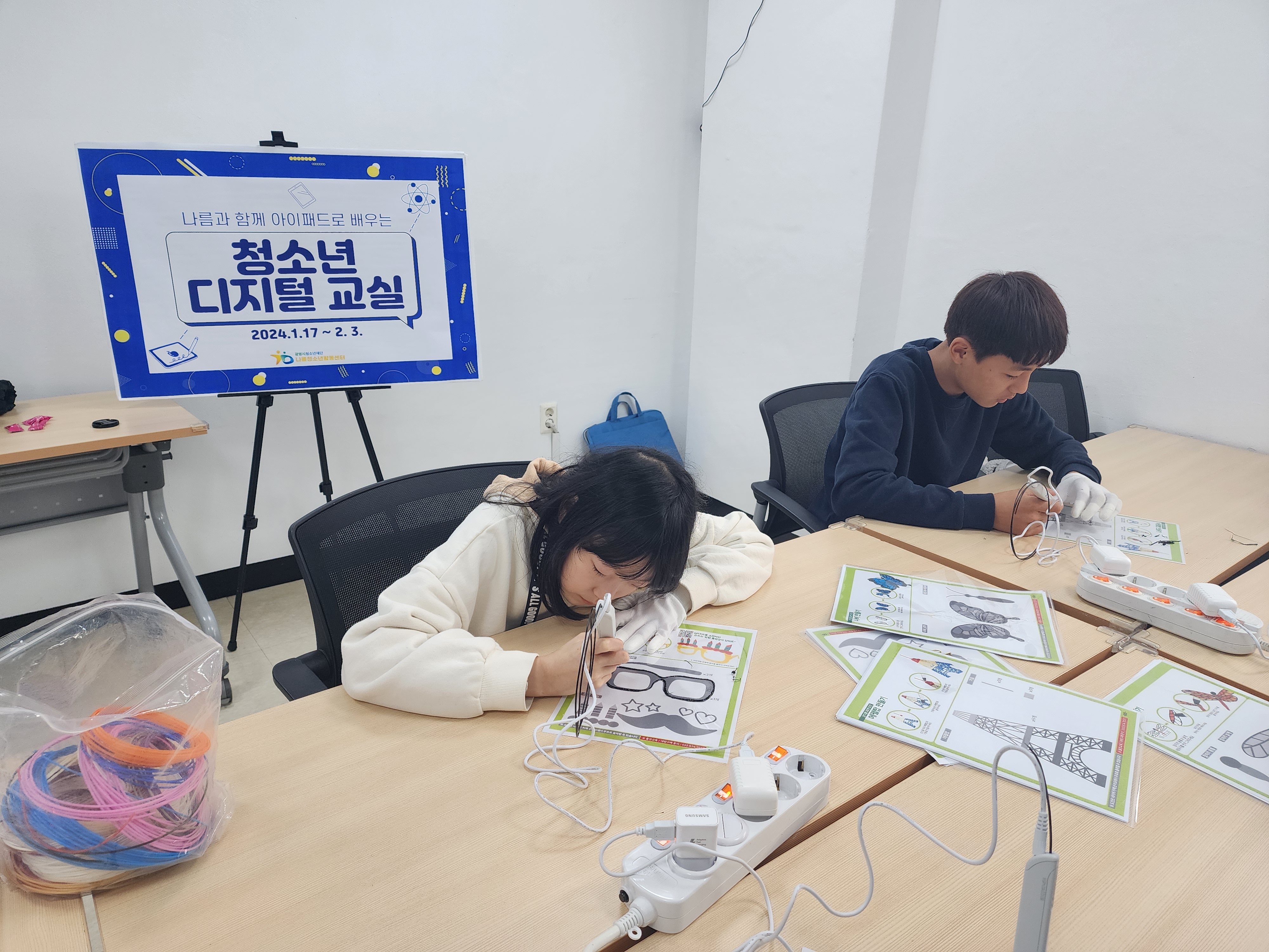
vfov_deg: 58.9
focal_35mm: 23
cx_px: 634
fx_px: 843
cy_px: 476
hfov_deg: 73.9
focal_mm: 6.4
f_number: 1.8
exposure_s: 1/180
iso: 125
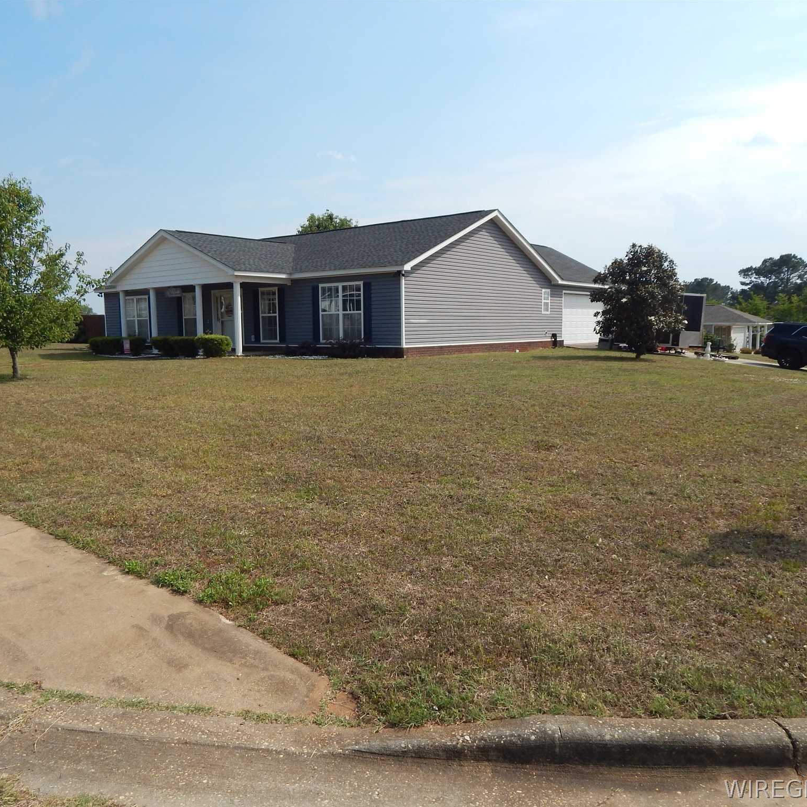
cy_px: 404
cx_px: 386
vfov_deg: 60.9
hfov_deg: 60.9
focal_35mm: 26
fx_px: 686
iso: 125
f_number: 6
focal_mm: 4
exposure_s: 1/640
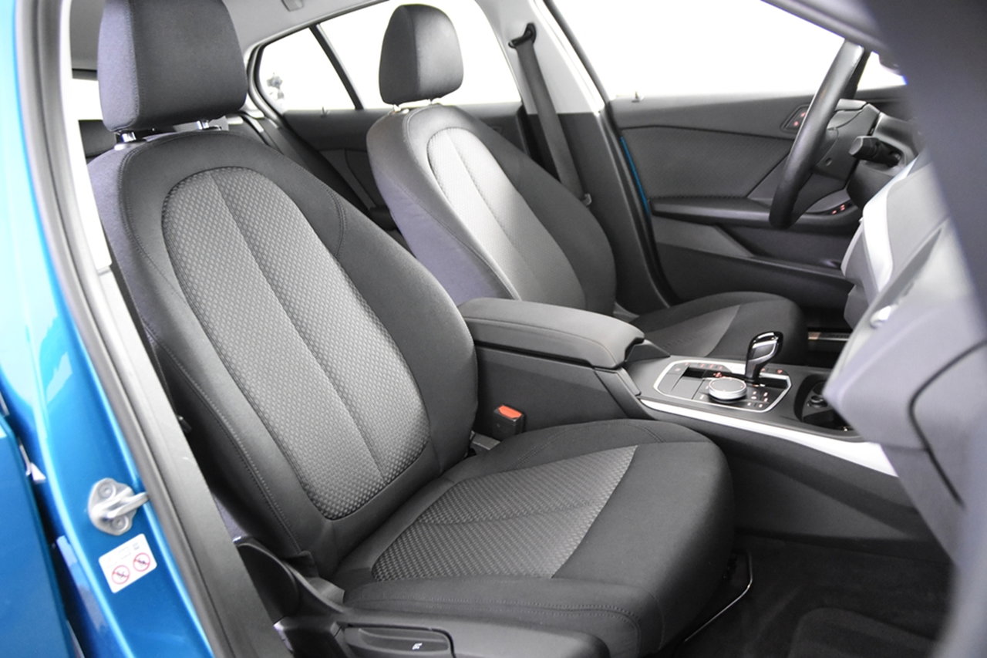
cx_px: 494
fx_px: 822
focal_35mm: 30
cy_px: 329
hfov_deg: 61.9
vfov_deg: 43.6
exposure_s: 1/30
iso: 5000
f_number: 2.8
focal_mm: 20
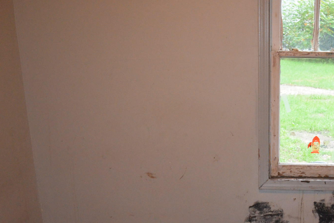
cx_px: 266
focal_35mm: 49
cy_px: 148
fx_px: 455
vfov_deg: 27.4
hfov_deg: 38.8
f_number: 3.5
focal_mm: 18
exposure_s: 1/60
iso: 3200
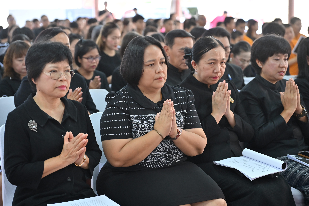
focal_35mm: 88
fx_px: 755
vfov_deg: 15.5
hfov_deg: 23.1
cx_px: 154
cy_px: 103
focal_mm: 88
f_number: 4
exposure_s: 1/250
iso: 1600
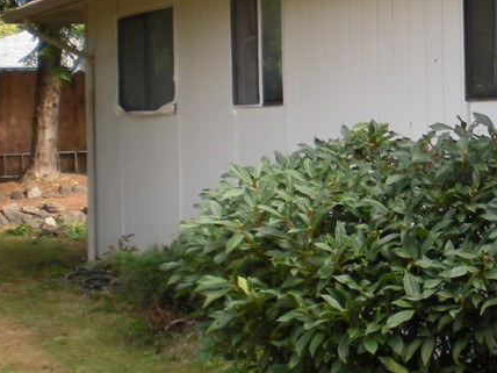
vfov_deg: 16.2
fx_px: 1307
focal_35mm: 91
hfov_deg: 20.3
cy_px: 159
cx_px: 581
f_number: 3.1
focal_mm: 6.3
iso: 64
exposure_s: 1/89.6
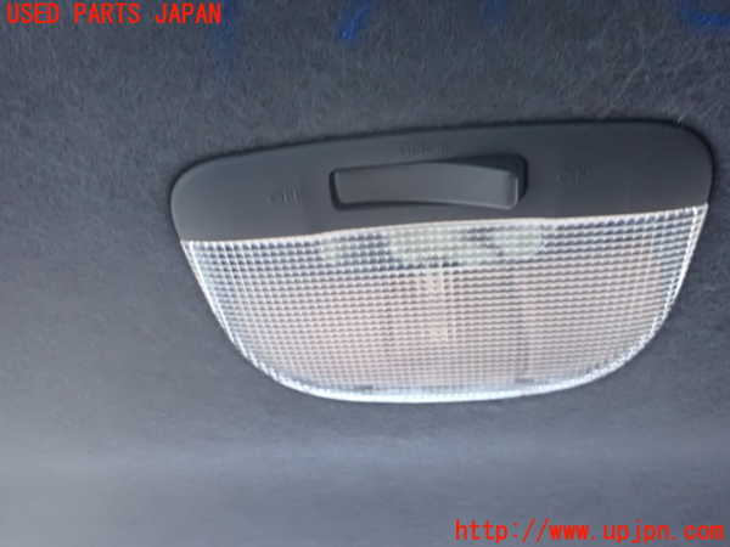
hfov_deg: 60.0
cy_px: 274
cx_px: 365
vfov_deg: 46.8
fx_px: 633
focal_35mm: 30
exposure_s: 1/25
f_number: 2.3
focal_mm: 5.4
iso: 1600
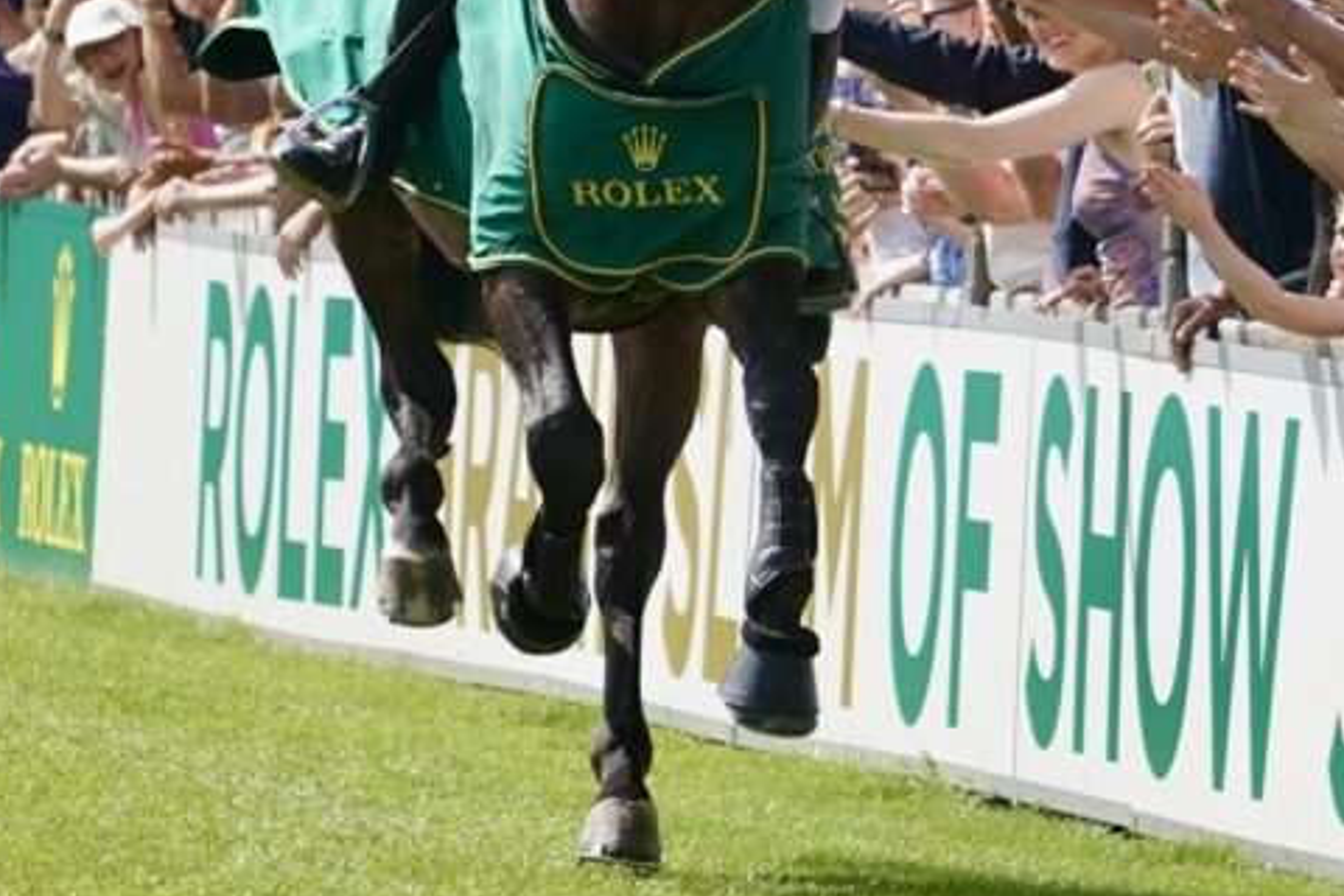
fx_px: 18665
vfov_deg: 2.7
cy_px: -34
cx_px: 792
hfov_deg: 4.1
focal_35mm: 500
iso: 320
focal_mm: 200
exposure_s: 1/2000
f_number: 4
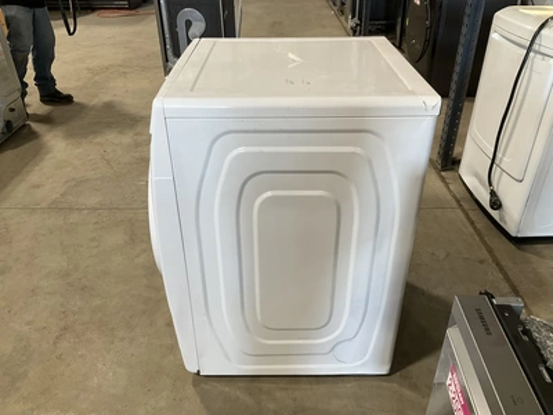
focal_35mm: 29
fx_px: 463
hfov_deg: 61.7
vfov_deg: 48.2
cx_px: 276
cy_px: 208
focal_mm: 3
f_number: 1.8
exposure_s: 1/60
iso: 64
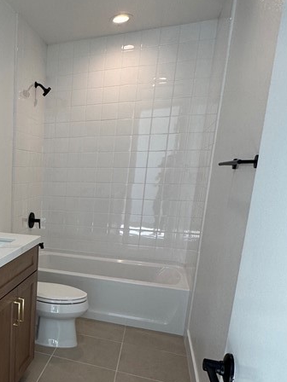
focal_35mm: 32
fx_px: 354
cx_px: -22
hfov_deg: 37.6
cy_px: 249
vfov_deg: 55.8
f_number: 2.2
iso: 64
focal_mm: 2.22
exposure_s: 1/120
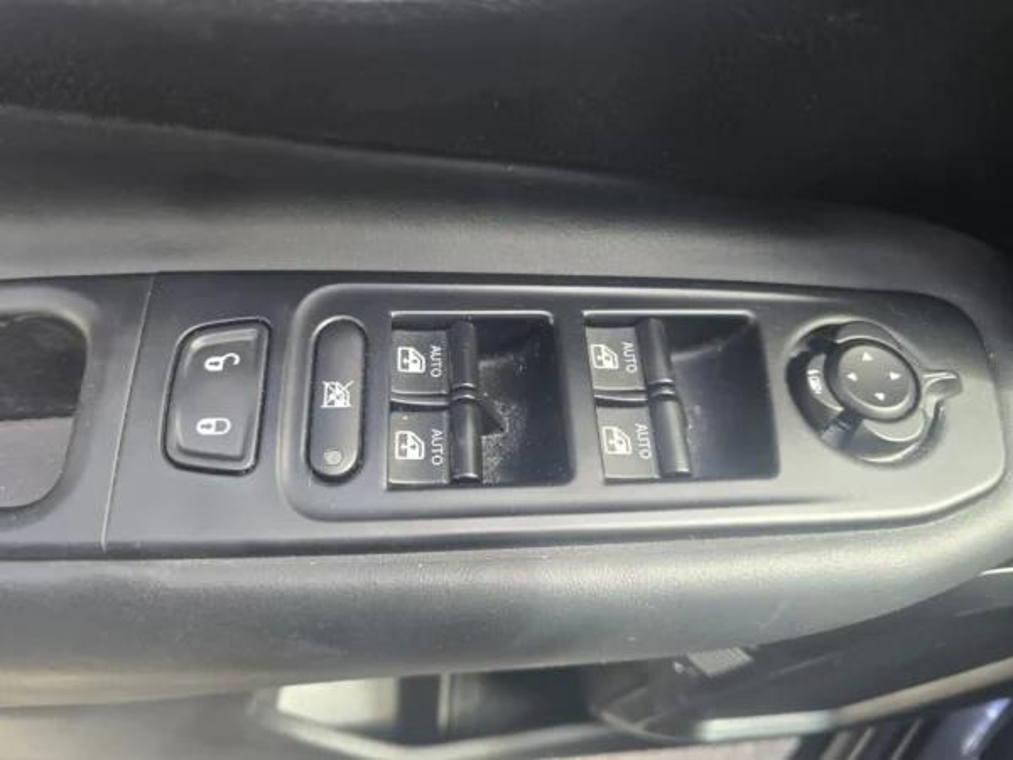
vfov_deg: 58.9
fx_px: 673
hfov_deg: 73.9
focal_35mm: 23
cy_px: 380
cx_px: 506
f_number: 1.7
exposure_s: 1/180
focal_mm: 6.3
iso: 160
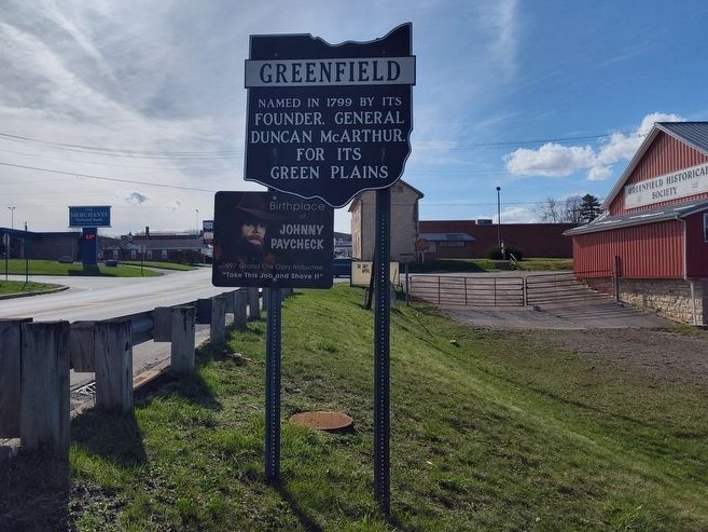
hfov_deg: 63.0
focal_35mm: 28
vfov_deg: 49.7
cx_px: 294
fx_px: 573
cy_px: 251
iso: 100
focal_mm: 5.56
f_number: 1.8
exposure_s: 1/5960
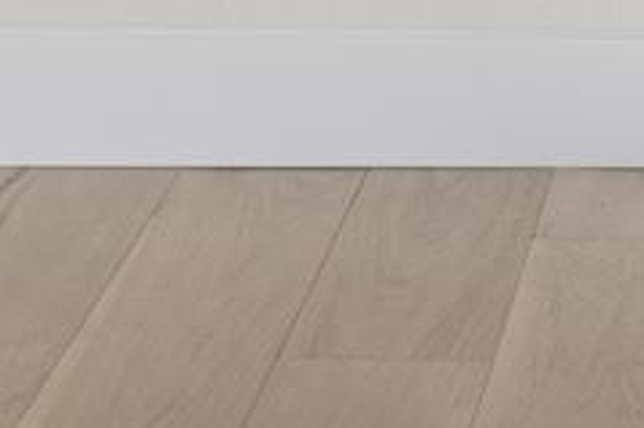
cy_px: -957
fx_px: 3951
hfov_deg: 9.1
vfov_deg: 5.7
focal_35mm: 221
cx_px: 946
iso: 500
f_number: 8
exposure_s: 1/60
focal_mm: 33
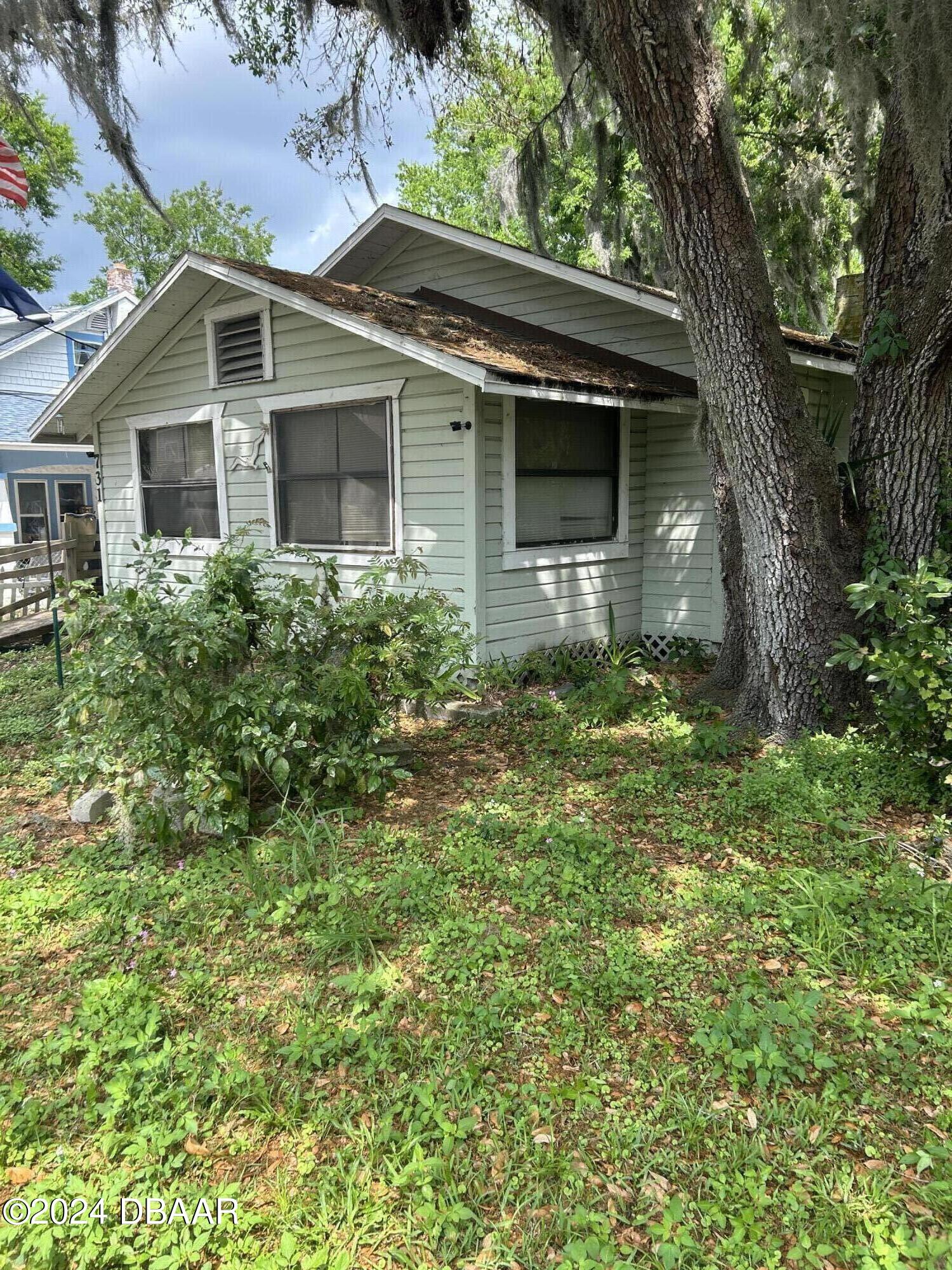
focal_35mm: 26
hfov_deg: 53.1
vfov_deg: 67.3
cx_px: 476
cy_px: 635
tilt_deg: -9.2
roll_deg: +0.0
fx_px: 953
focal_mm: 5.7
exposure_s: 1/853
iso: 50
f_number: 1.5
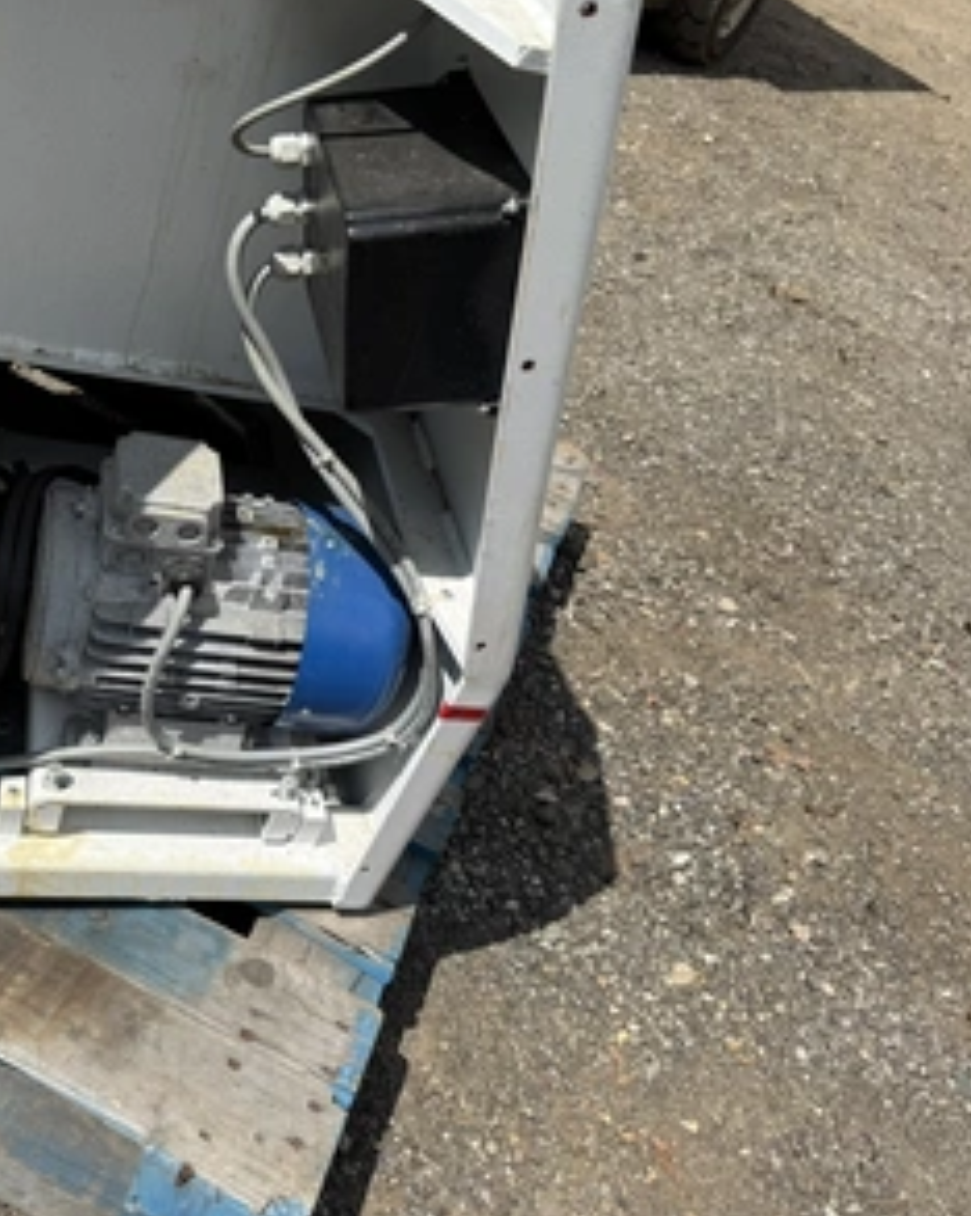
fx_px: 1151
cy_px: 602
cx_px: 274
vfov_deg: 55.7
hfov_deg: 44.6
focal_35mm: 32
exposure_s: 1/4673
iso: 80
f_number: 1.78
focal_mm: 6.76
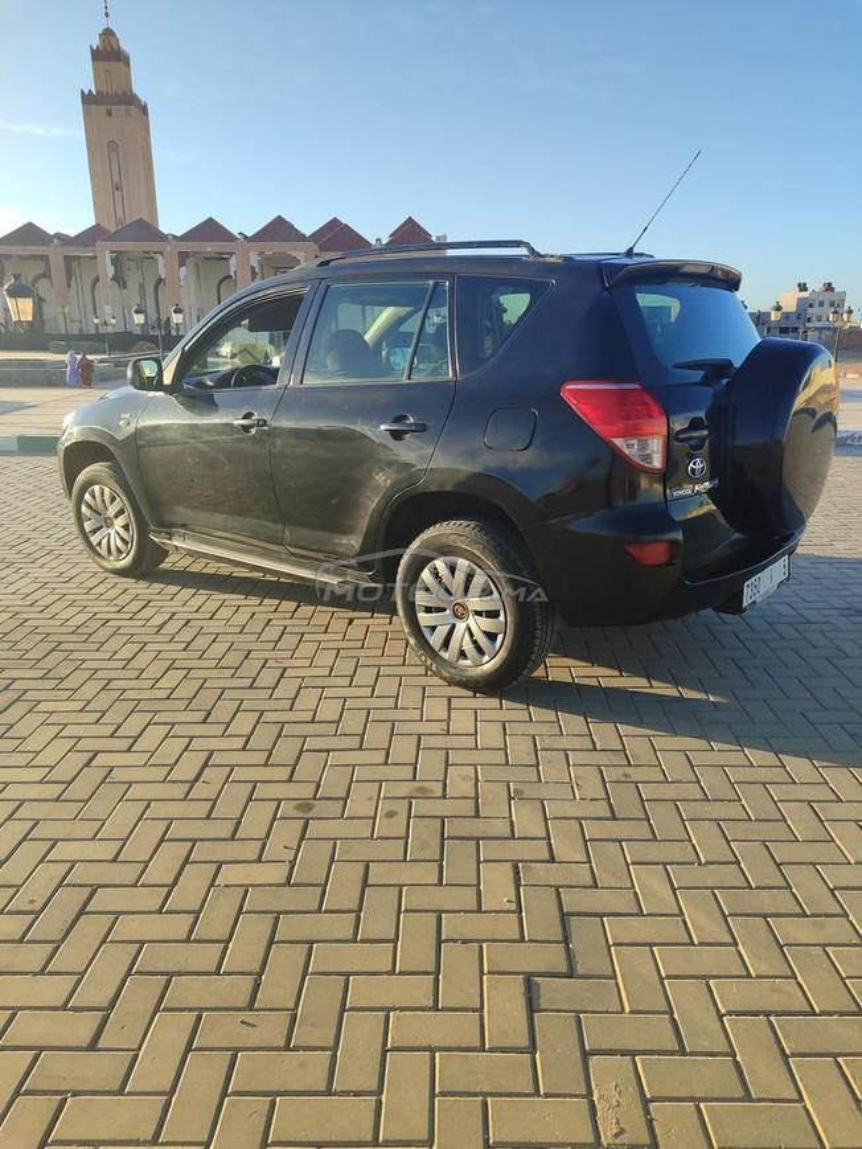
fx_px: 830
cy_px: 574
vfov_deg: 69.4
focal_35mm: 25
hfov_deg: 54.9
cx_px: 431
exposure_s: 1/336
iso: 50
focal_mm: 5.95
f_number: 1.89
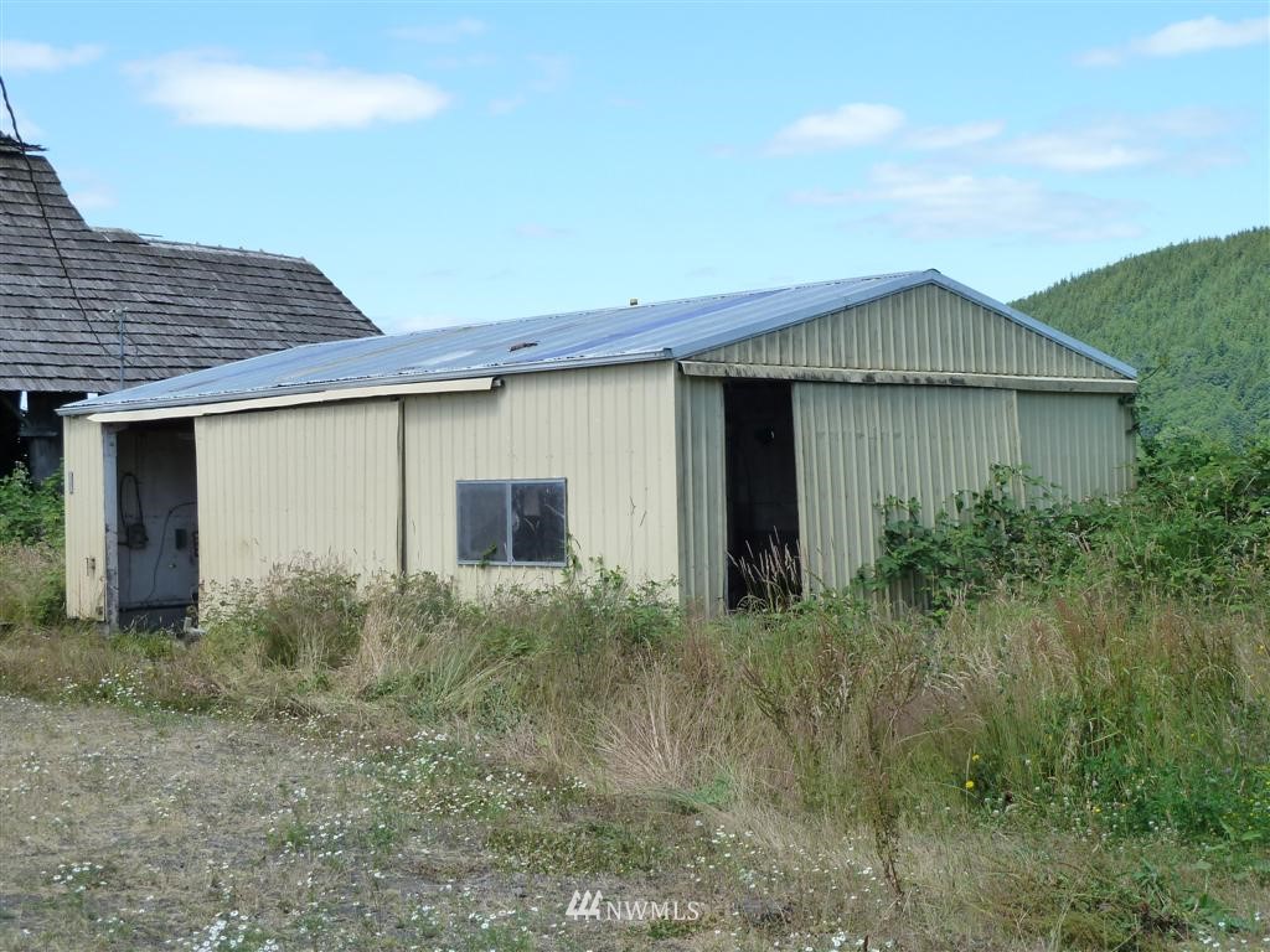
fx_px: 2018
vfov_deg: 26.6
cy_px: 476
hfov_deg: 34.9
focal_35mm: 55
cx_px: 635
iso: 125
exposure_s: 1/400
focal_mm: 9.1
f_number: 3.9
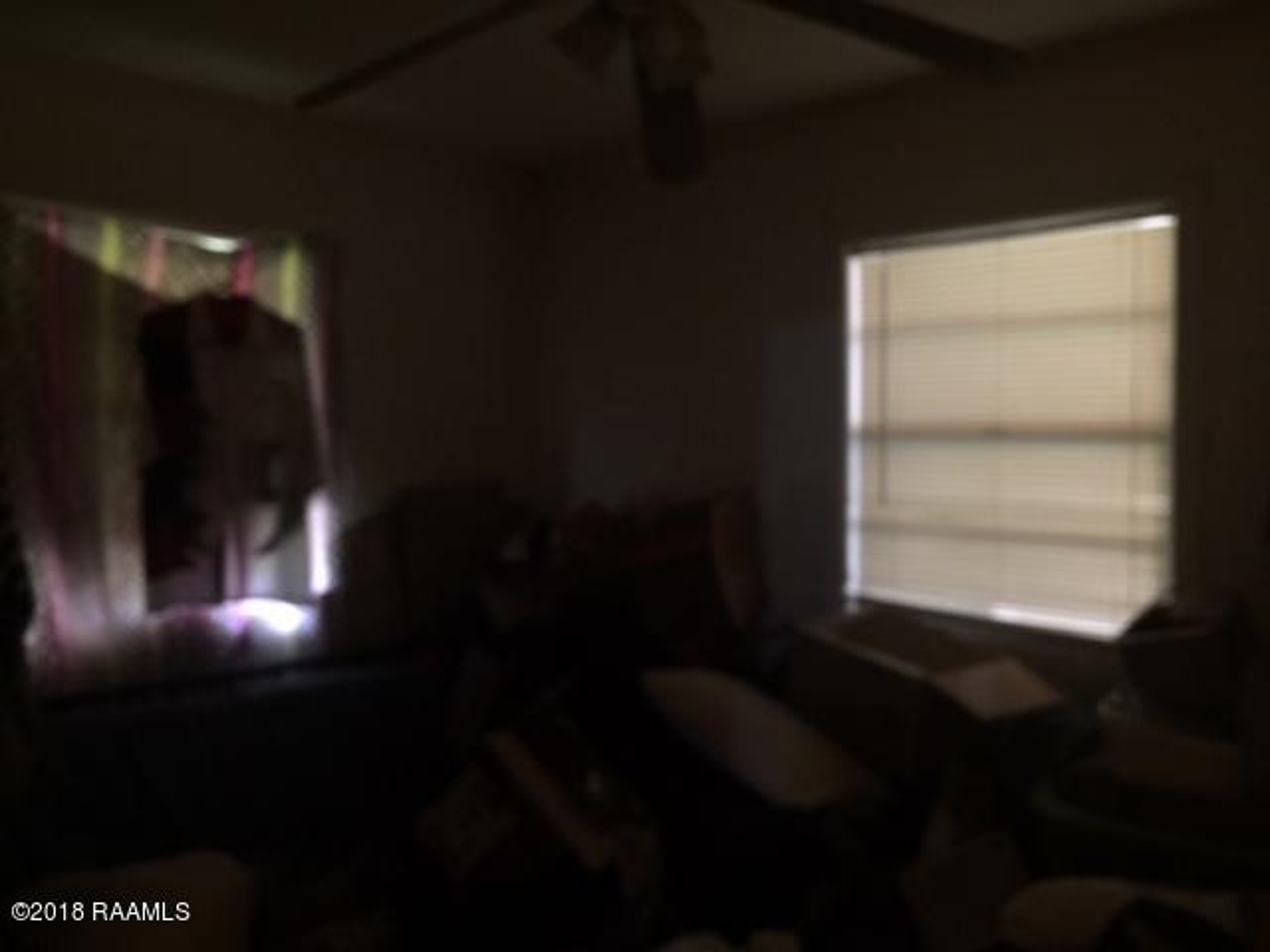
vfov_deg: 48.2
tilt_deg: -3.3
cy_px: 476
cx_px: 635
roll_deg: -1.2
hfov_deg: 61.7
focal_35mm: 29
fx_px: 1064
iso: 64
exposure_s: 1/4
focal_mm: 4.15
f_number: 2.2
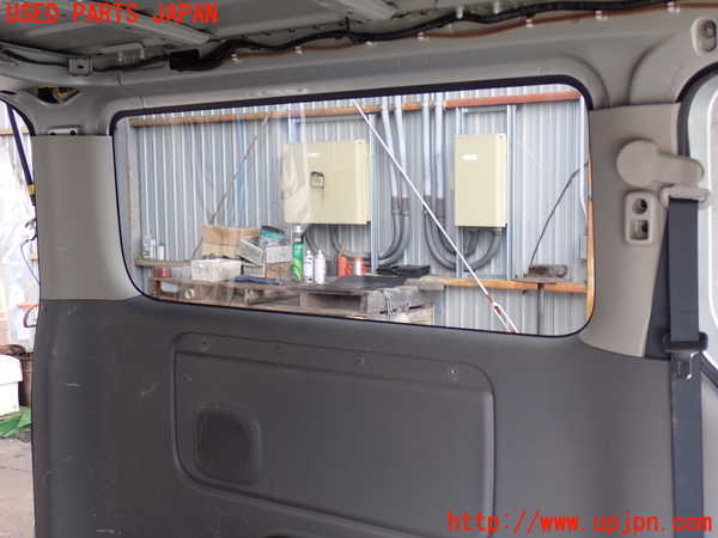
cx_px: 359
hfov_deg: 42.9
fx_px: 913
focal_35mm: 44
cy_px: 269
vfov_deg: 32.9
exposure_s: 1/60
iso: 200
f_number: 2.9
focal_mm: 7.84
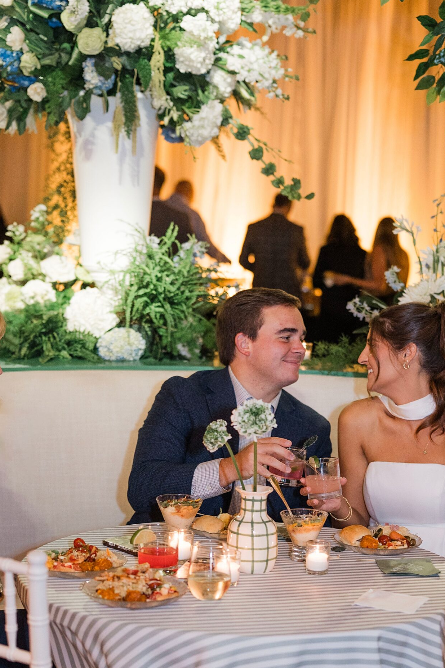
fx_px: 1280
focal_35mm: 69
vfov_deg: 29.1
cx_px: 306
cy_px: 420
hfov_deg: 19.6
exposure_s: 1/80
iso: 1250
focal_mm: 50
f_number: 2.5
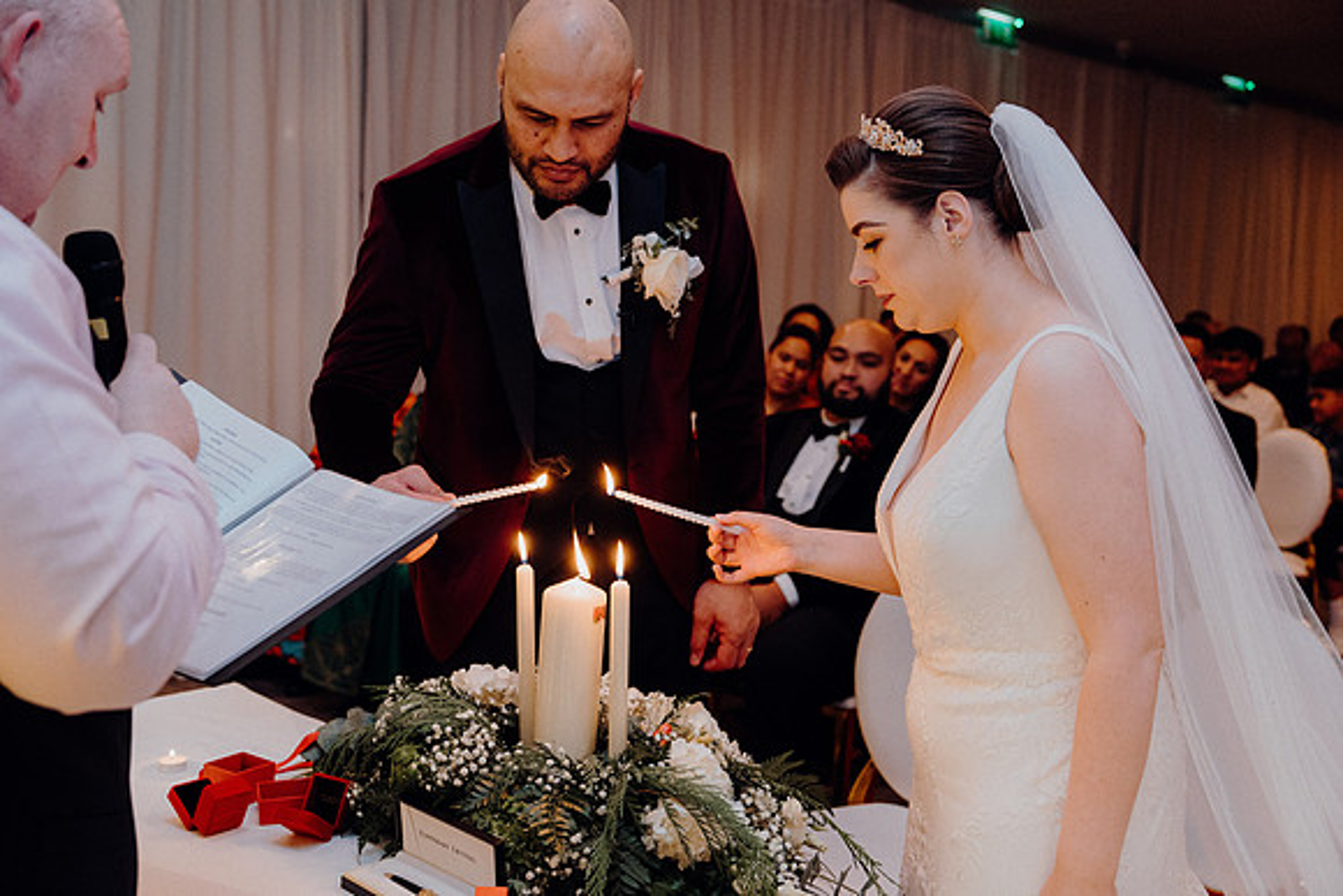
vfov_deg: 34.2
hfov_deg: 49.5
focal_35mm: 39
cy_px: 448
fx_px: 1455
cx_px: 672
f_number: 3.5
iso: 2500
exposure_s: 1/160
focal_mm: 39
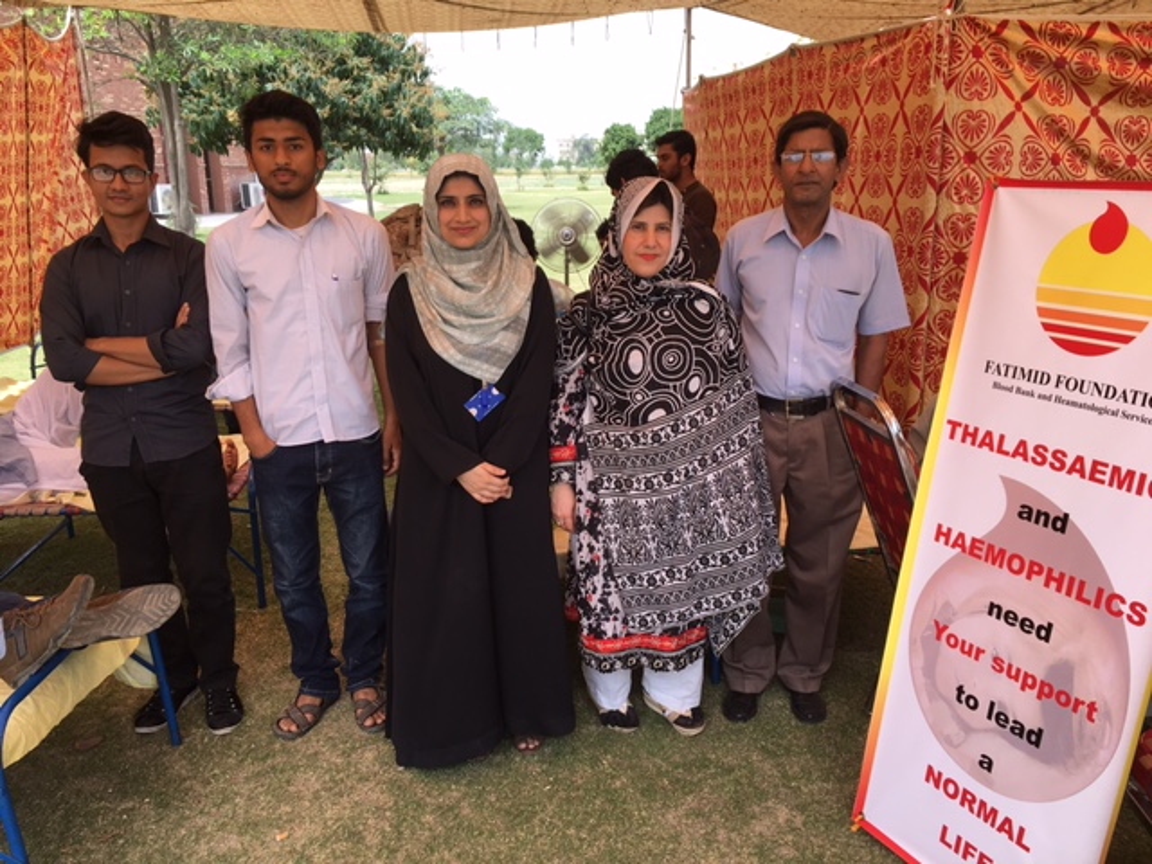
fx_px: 965
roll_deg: +0.8
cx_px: 576
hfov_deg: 61.7
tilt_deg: -13.5
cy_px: 432
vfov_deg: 48.2
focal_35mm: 29
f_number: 2.2
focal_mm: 4.15
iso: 25
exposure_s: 1/394
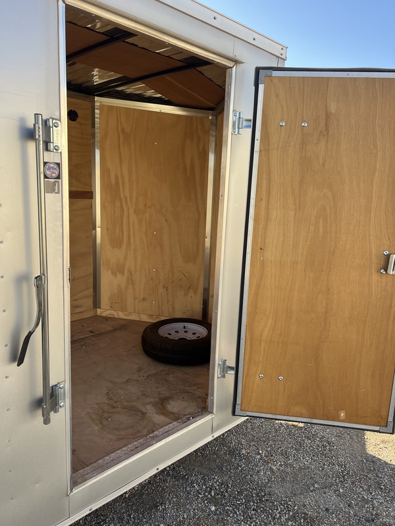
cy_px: 263
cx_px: 198
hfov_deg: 53.1
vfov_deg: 67.3
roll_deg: -3.2
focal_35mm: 26
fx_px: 396
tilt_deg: -11.3
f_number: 1.5
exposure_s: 1/678
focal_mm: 5.7
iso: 50
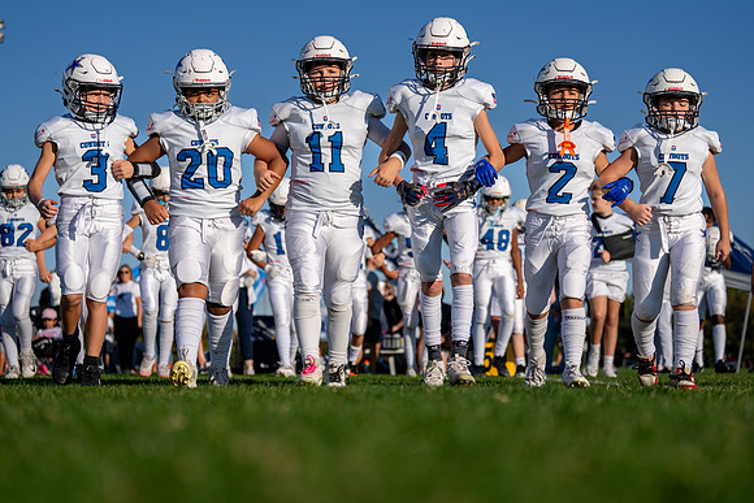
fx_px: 1705
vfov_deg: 16.8
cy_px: 235
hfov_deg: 24.9
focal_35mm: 81
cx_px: 397
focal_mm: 70
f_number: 2.8
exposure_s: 1/10000
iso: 250
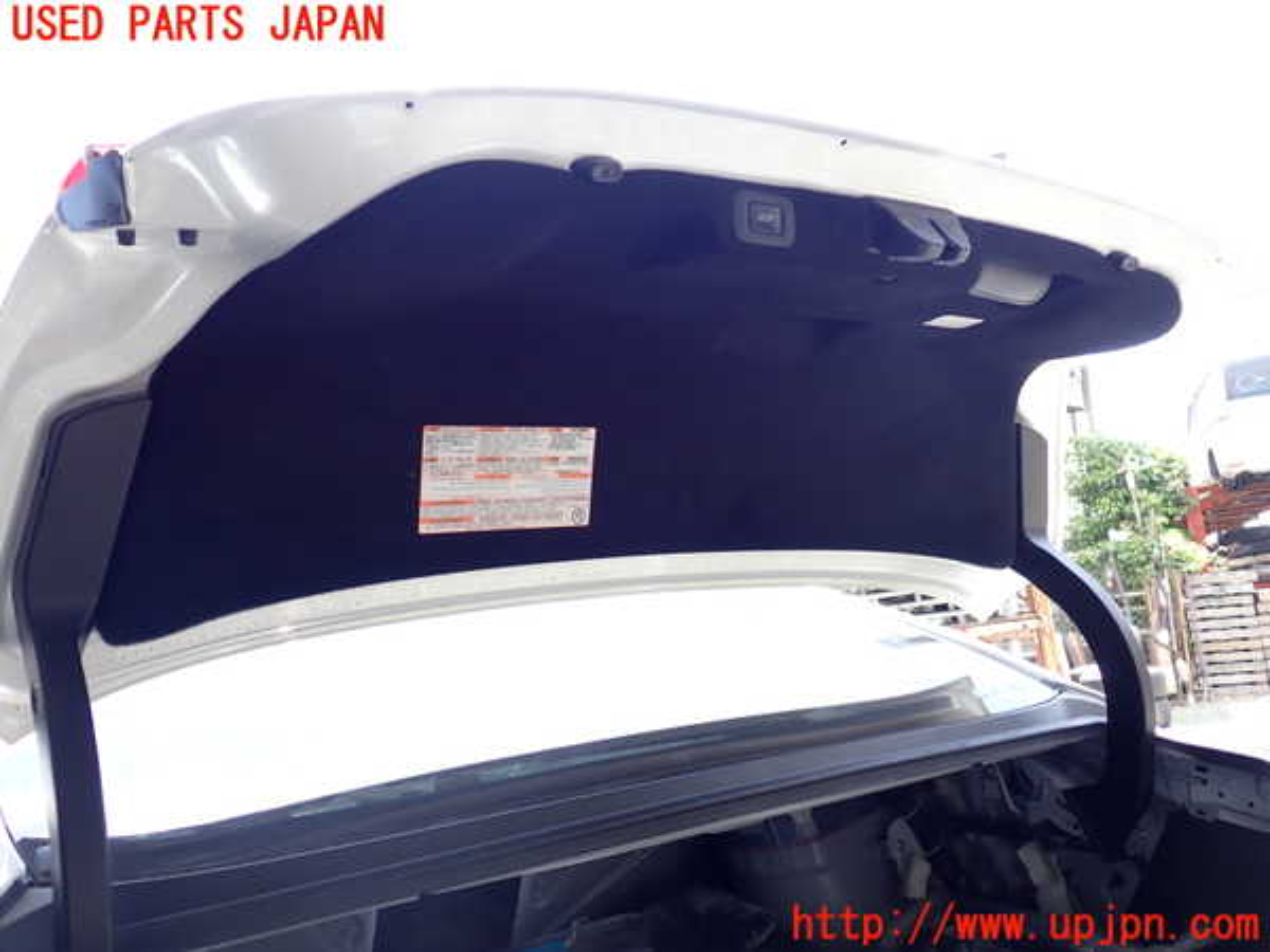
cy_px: 476
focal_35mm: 30
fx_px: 1101
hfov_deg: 60.0
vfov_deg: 46.8
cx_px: 635
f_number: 2.3
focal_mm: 5.4
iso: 100
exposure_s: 1/200
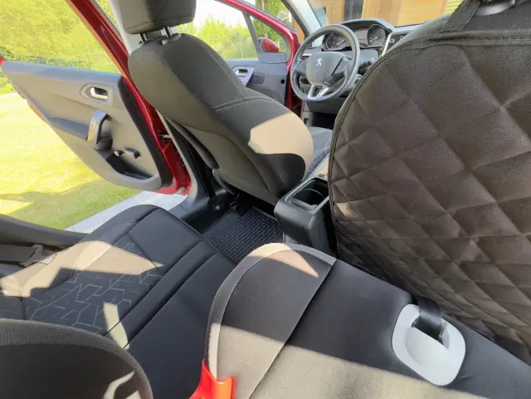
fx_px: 215
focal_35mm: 14
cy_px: 200
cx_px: 266
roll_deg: +8.8
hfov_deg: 102.1
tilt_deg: -37.0
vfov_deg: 85.7
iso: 320
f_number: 2.2
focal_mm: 2.22
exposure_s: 1/99
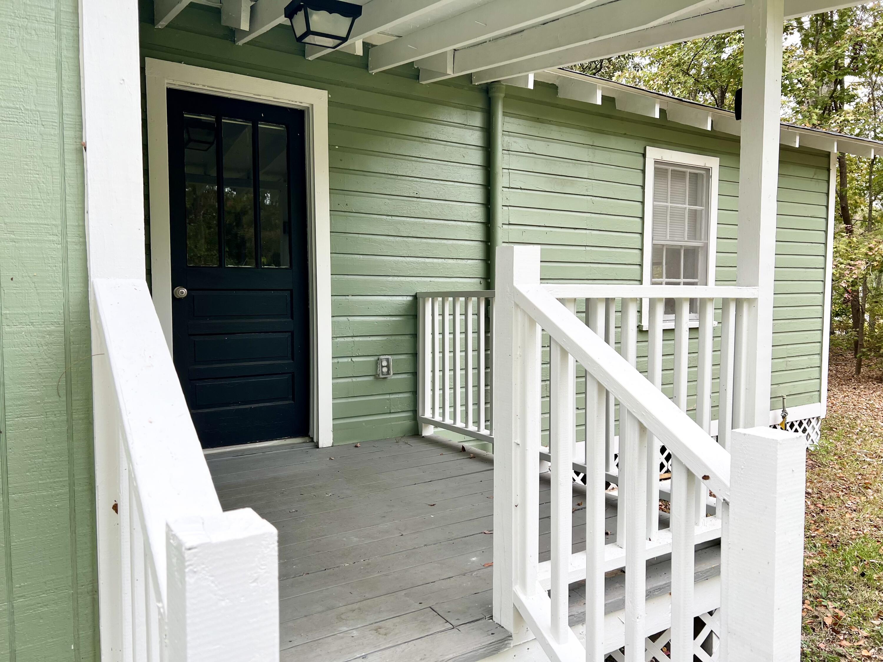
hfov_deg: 67.3
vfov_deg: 53.1
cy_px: 331
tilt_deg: -3.9
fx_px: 663
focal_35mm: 26
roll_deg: +0.5
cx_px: 442
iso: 50
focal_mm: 5.7
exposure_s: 1/621
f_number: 1.5
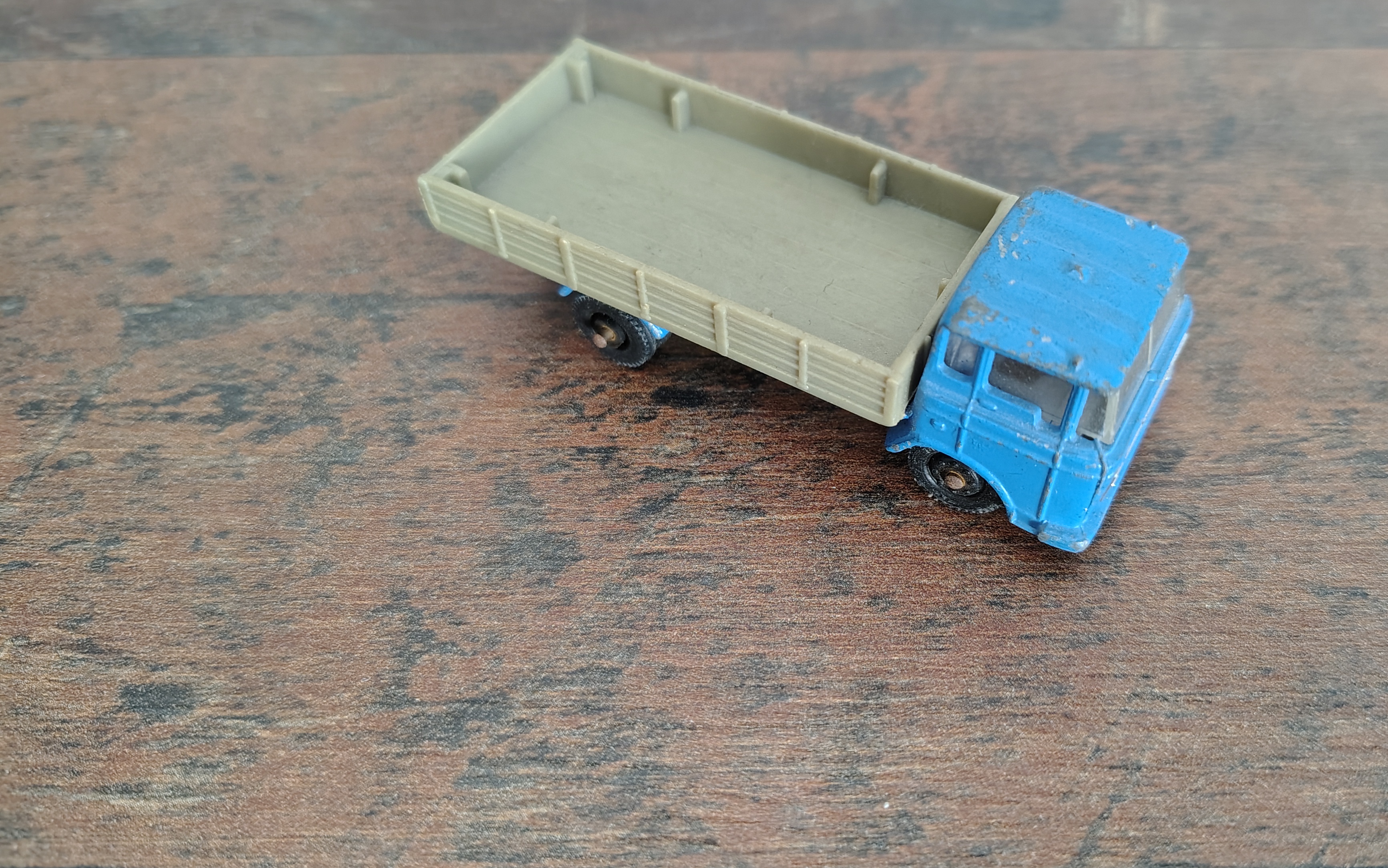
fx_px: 1135
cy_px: 376
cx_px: 812
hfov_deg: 62.5
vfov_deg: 41.8
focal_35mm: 30
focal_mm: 5.56
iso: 1034
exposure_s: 1/50
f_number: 1.8
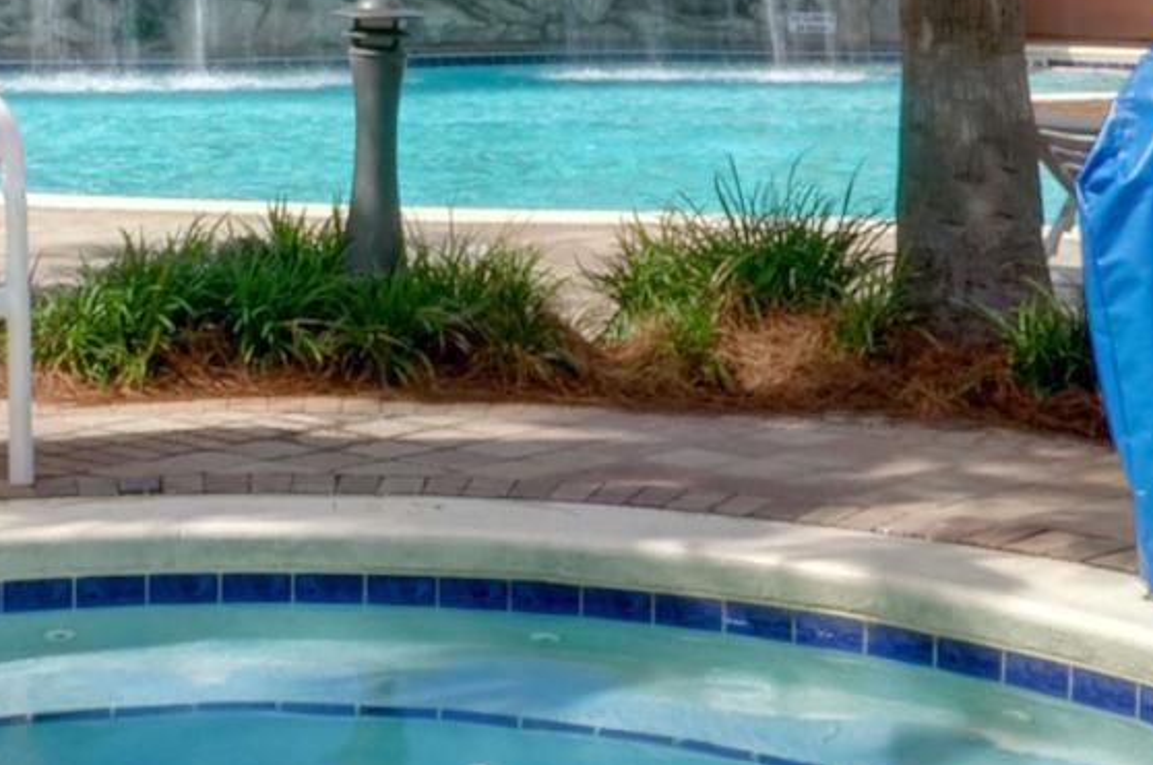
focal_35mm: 89
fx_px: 2836
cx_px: 349
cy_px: -63
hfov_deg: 22.8
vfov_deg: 15.0
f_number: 22
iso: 100
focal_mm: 11
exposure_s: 1/125
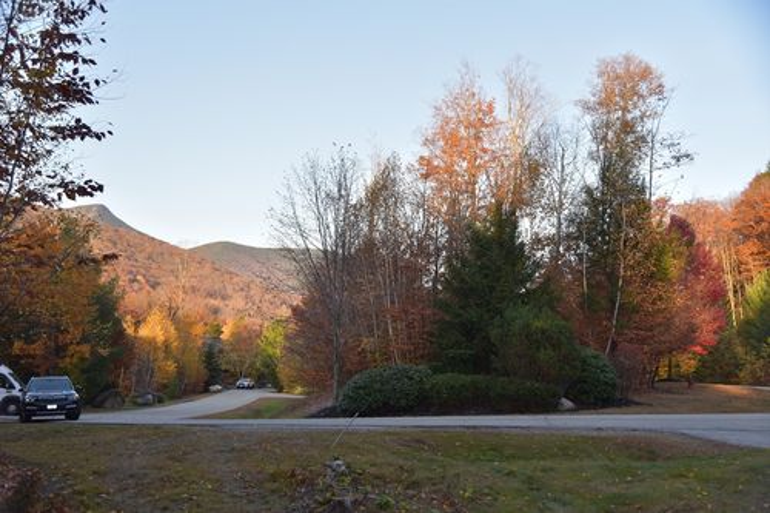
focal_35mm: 40
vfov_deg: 33.4
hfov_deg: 48.5
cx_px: 385
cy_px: 256
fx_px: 855
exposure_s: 1/200
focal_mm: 40
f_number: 4
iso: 110
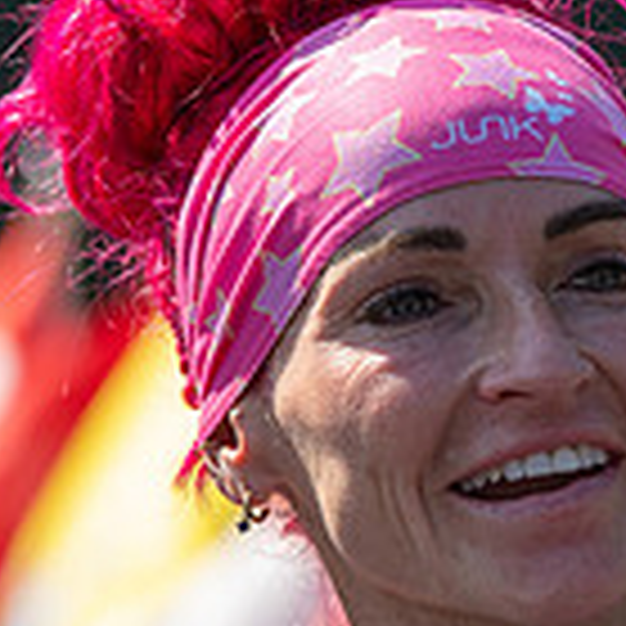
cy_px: 383
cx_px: 603
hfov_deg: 3.4
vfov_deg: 3.4
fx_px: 10414
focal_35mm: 509
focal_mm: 185
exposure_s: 1/640
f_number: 7.1
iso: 360
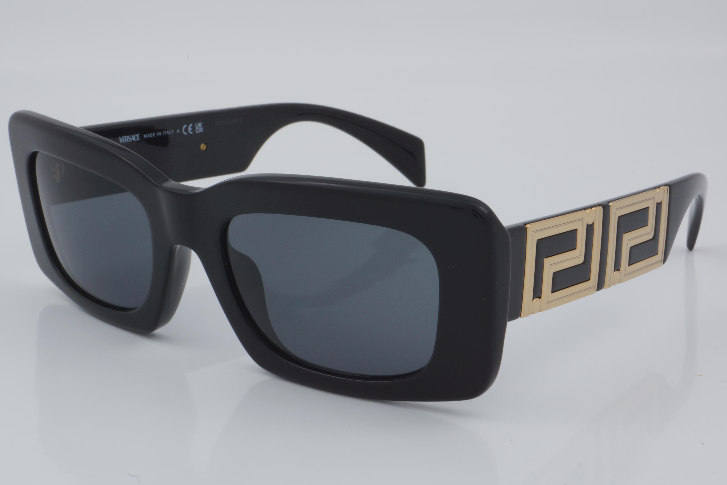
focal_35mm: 75
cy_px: 242
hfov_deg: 27.0
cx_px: 364
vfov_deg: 18.2
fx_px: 1514
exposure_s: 1/4
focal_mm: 50
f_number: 32
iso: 100
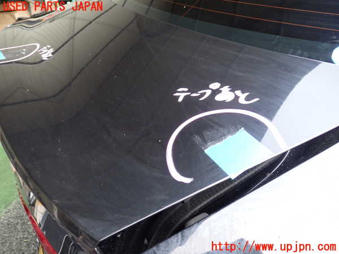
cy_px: 127
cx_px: 170
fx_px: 294
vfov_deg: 46.8
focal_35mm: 30
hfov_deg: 60.0
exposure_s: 1/60
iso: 200
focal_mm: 5.4
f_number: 2.3
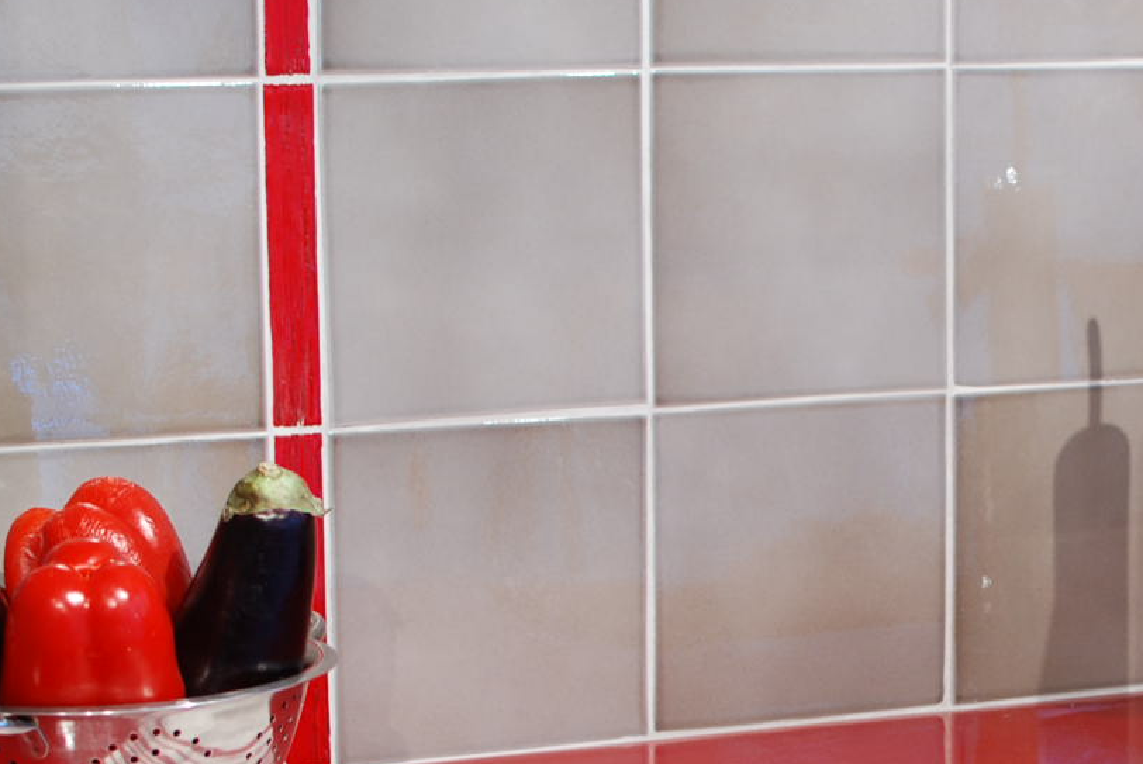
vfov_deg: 10.9
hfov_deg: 16.0
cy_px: 689
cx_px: 1168
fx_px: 3978
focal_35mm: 125
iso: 200
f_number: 2.8
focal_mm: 35
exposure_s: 1/30
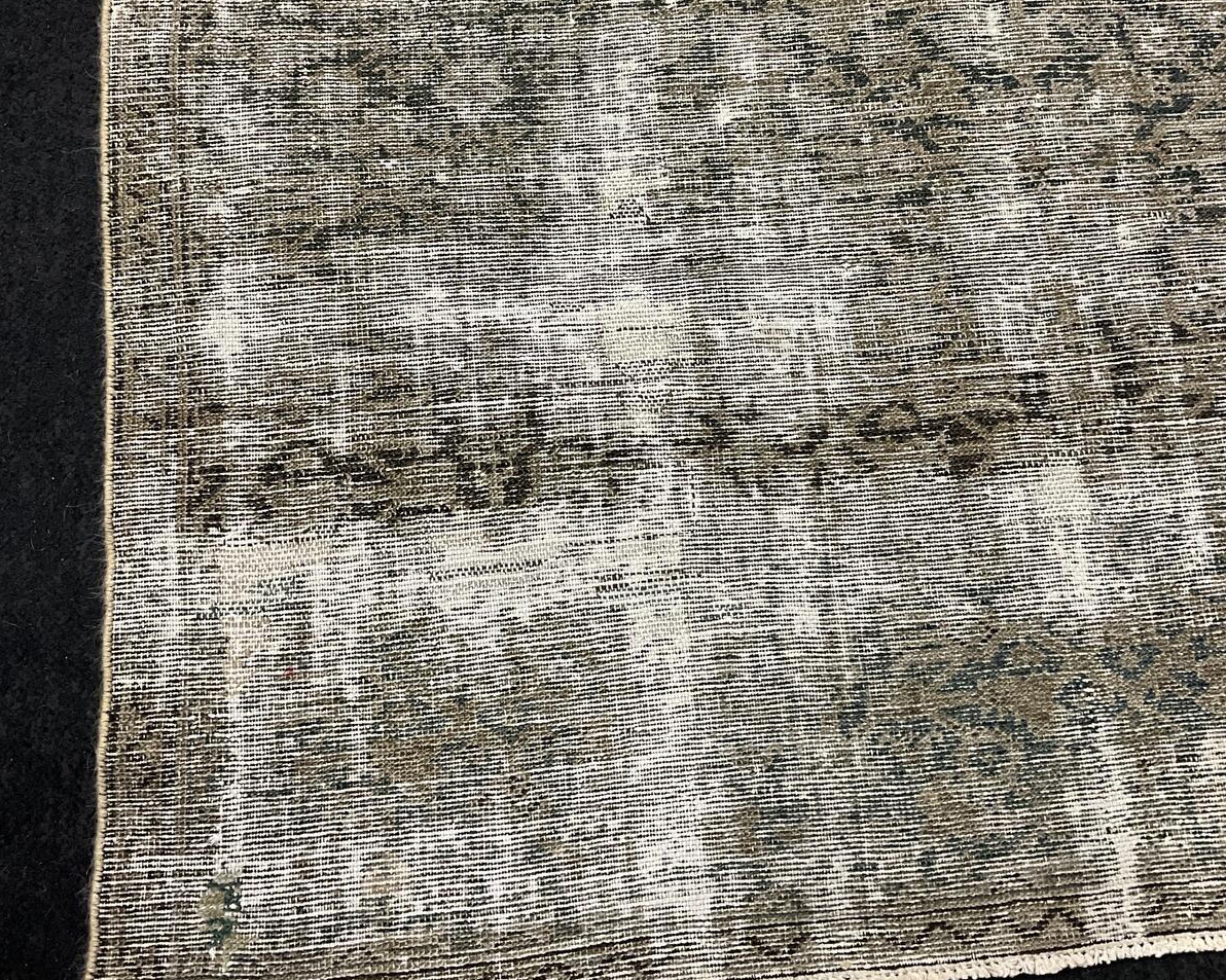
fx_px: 1378
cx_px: 611
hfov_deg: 47.9
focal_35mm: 38
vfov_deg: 38.7
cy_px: 321
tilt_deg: -76.1
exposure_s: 1/65
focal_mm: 3
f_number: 1.8
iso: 64
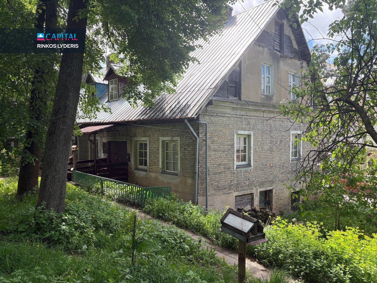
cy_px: 142
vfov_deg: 53.1
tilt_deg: -0.2
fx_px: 283
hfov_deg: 67.3
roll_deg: -0.3
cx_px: 188
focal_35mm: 26
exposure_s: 1/1263
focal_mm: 5.96
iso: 50
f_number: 1.6
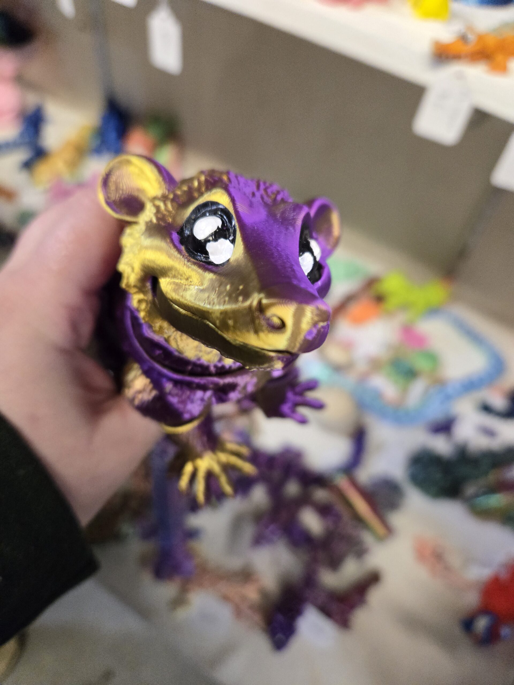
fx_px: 455
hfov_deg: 58.9
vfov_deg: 73.9
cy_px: 342
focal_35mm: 23
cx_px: 257
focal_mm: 5.4
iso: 800
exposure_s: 1/120
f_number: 1.8
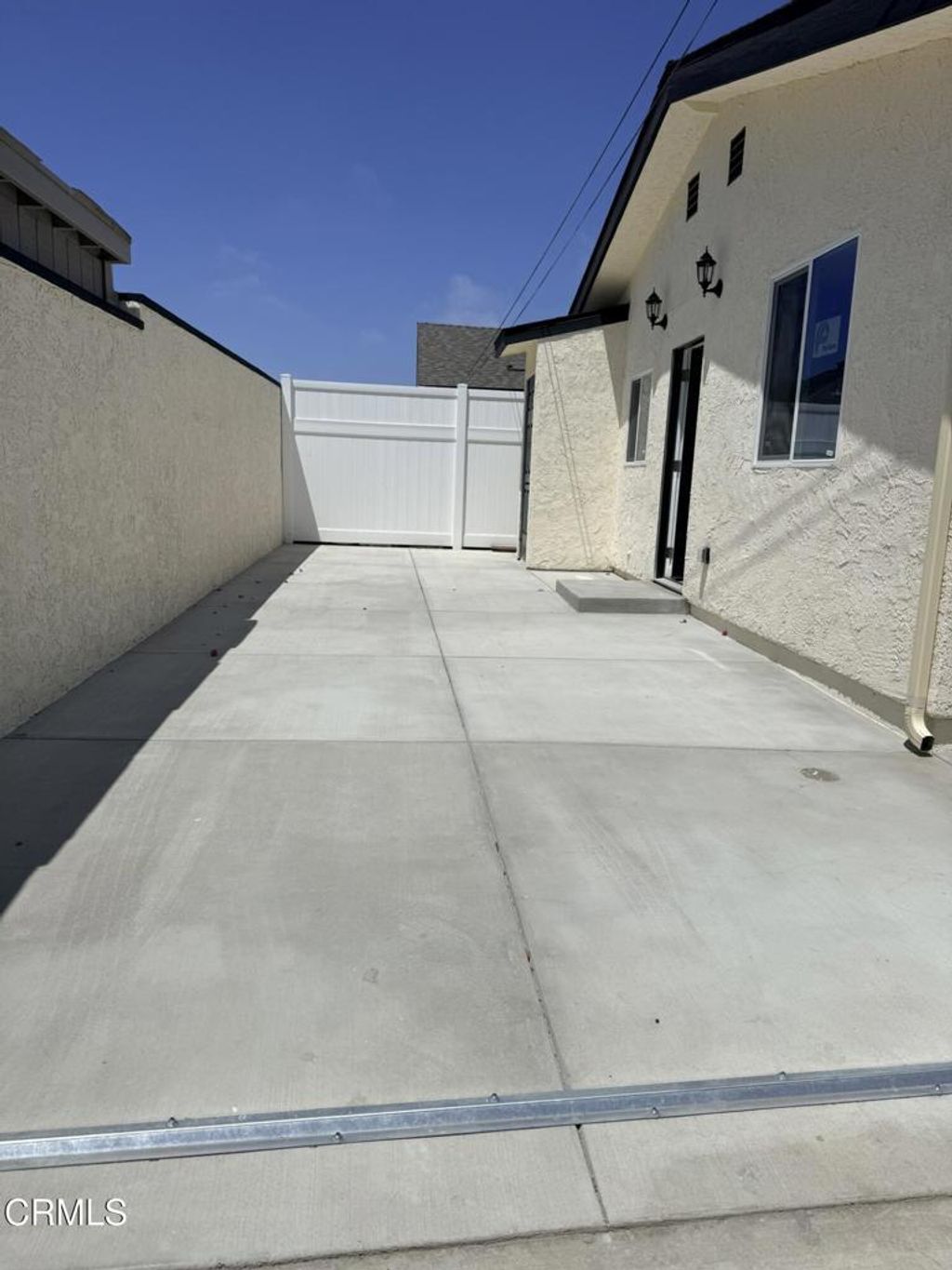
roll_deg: -2.1
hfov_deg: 56.8
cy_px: 635
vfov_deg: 71.6
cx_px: 476
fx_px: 880
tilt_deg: -9.7
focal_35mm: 24
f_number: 1.78
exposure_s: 1/14286
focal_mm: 6.76
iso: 64
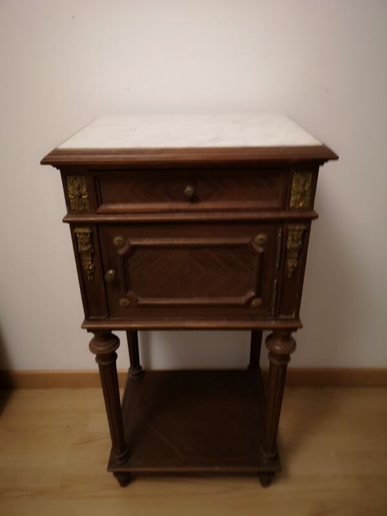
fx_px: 402
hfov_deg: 51.4
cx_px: 194
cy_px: 258
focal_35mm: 27
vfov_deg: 65.3
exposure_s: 1/25
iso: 640
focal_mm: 3.95
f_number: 1.8
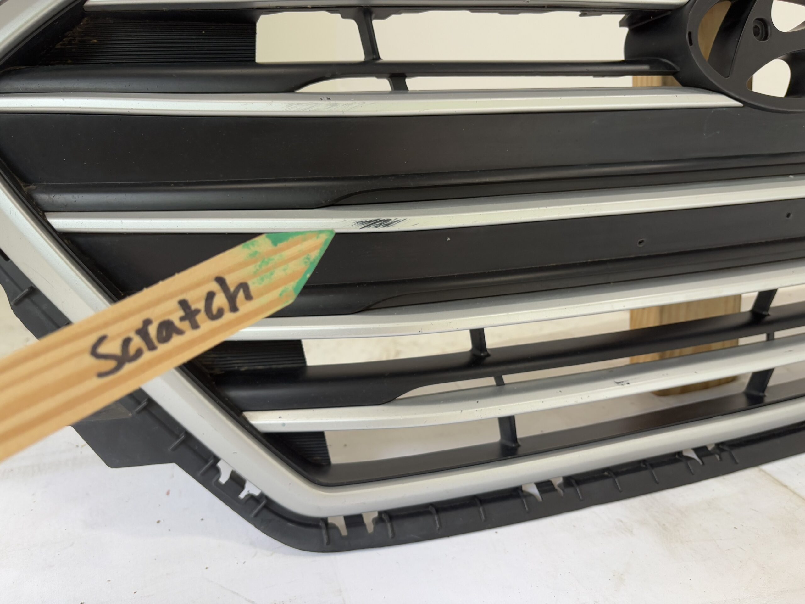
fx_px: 605
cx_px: 402
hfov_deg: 67.3
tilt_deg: -22.5
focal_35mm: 26
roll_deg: +0.1
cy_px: 302
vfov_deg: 53.1
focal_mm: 5.96
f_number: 1.6
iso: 80
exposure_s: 1/121
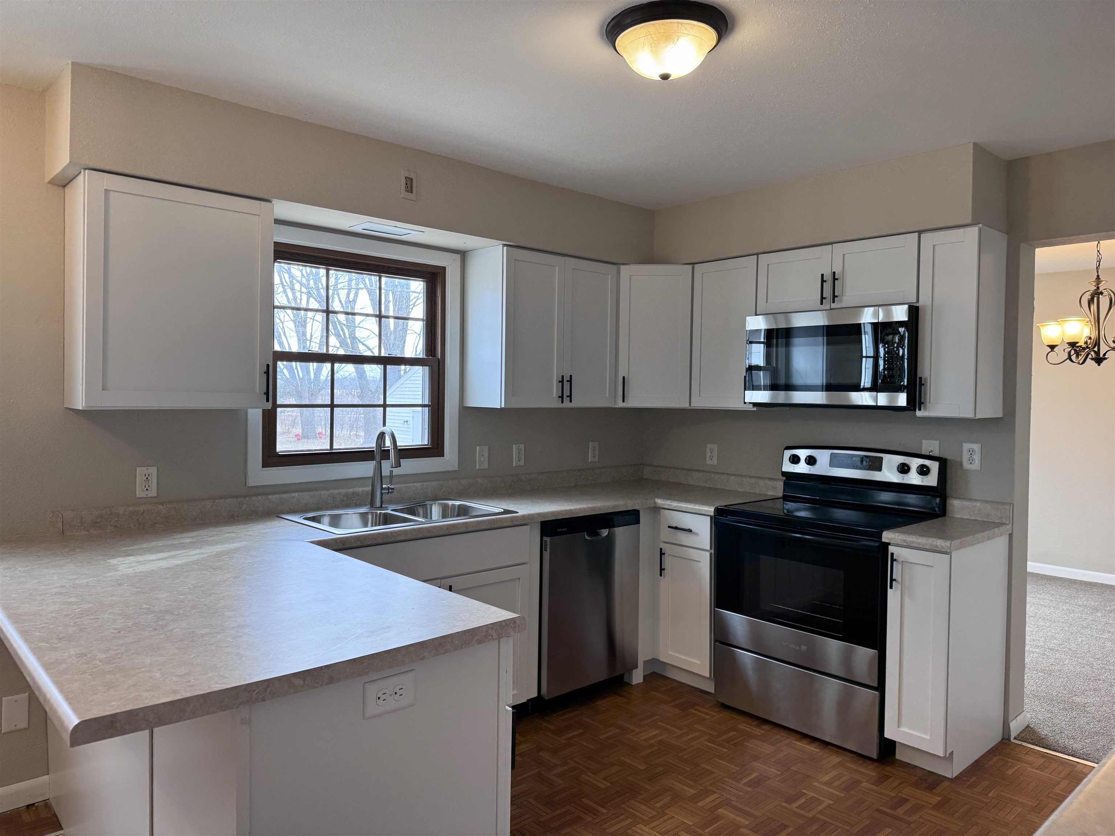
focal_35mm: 24
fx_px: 773
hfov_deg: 71.6
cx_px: 558
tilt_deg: -1.1
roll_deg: -0.6
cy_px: 418
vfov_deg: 56.8
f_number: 1.78
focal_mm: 6.76
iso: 160
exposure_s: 1/120
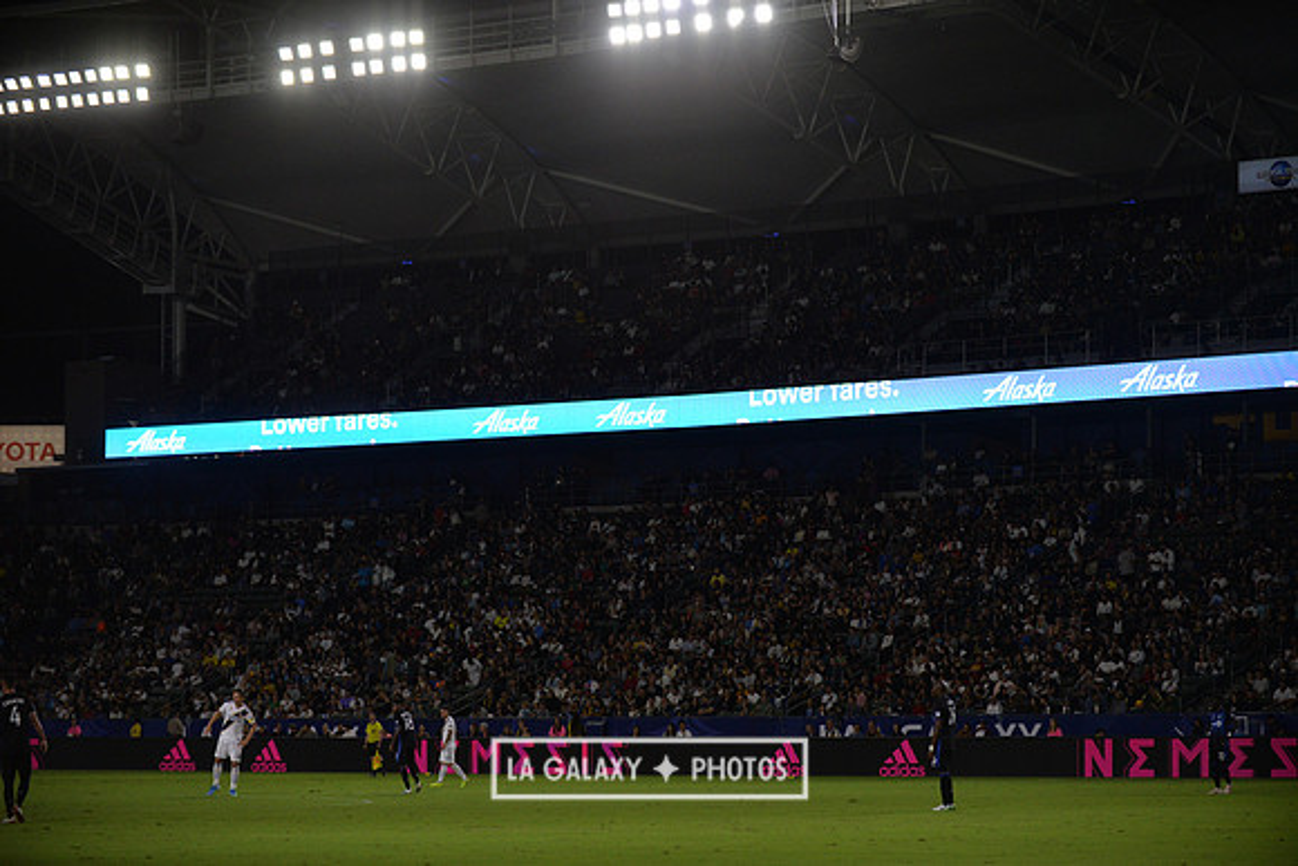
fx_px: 3967
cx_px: 649
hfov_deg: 18.6
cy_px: 433
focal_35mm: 110
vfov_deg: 12.5
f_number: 2.8
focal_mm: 110
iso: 1600
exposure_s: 1/3200
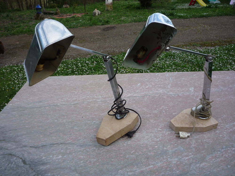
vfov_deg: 46.8
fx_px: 204
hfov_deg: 60.0
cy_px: 88
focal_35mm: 30
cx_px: 118
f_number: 4
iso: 100
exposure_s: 1/200
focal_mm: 5.2
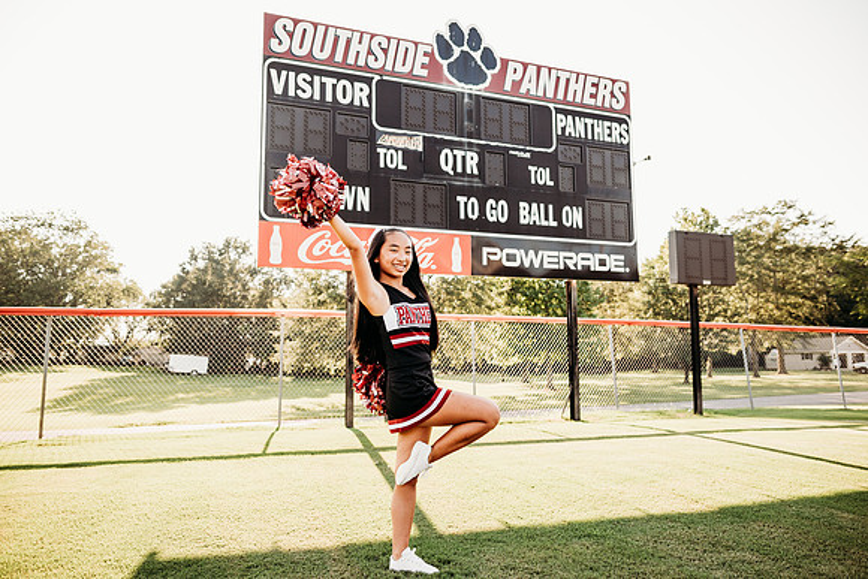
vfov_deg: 53.2
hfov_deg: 73.7
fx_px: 579
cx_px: 434
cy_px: 290
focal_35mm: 24
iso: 200
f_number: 2.8
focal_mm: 24
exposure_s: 1/800
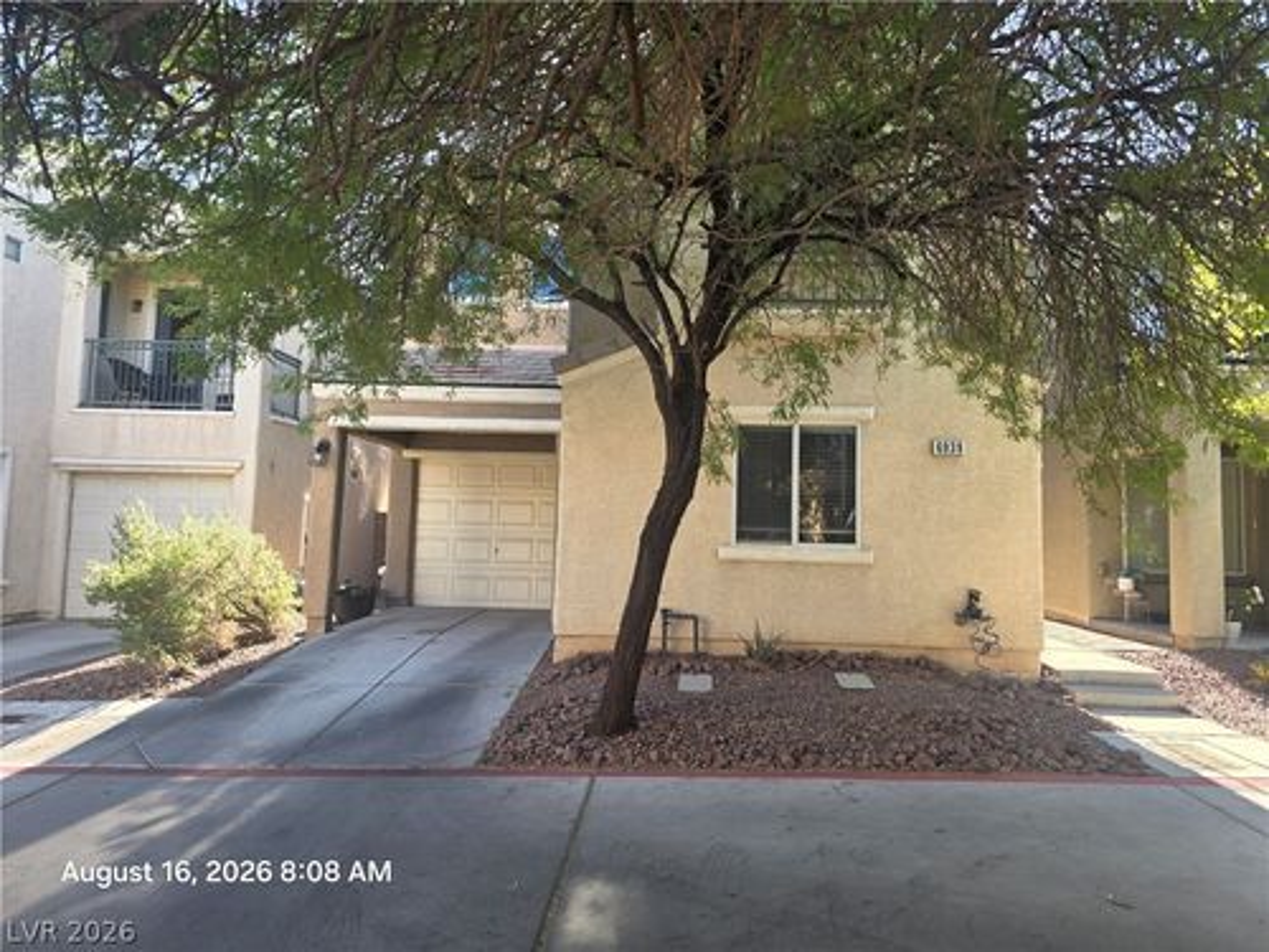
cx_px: 634
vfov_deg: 58.9
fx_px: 843
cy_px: 476
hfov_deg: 73.9
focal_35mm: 23
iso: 40
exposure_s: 1/180
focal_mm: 6.3
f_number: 1.7
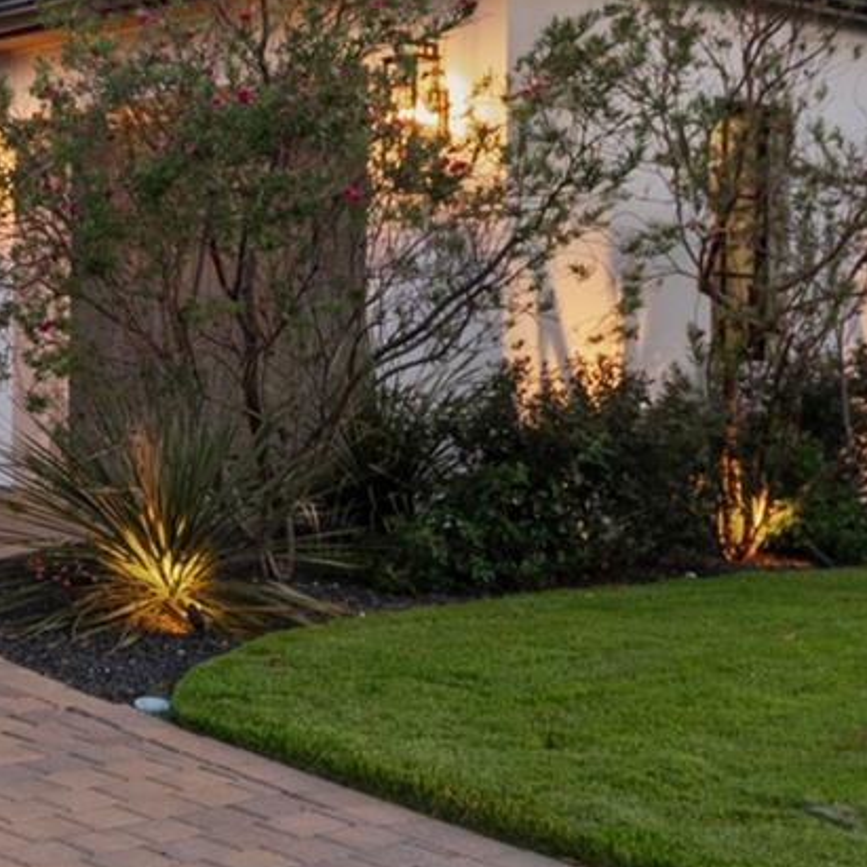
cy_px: 402
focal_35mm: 72
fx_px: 2040
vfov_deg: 24.0
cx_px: -445
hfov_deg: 20.4
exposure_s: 1/2.5
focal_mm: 17
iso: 250
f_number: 8
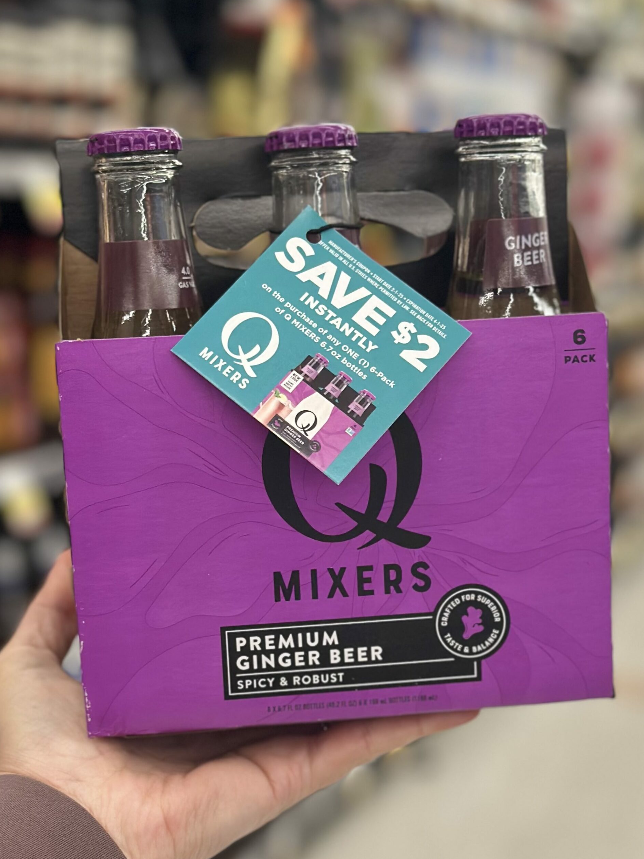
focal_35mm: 49
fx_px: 1215
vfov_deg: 38.9
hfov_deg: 29.7
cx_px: 317
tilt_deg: -11.9
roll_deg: -5.1
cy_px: 431
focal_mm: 6.86
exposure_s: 1/125
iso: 160
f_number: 1.78
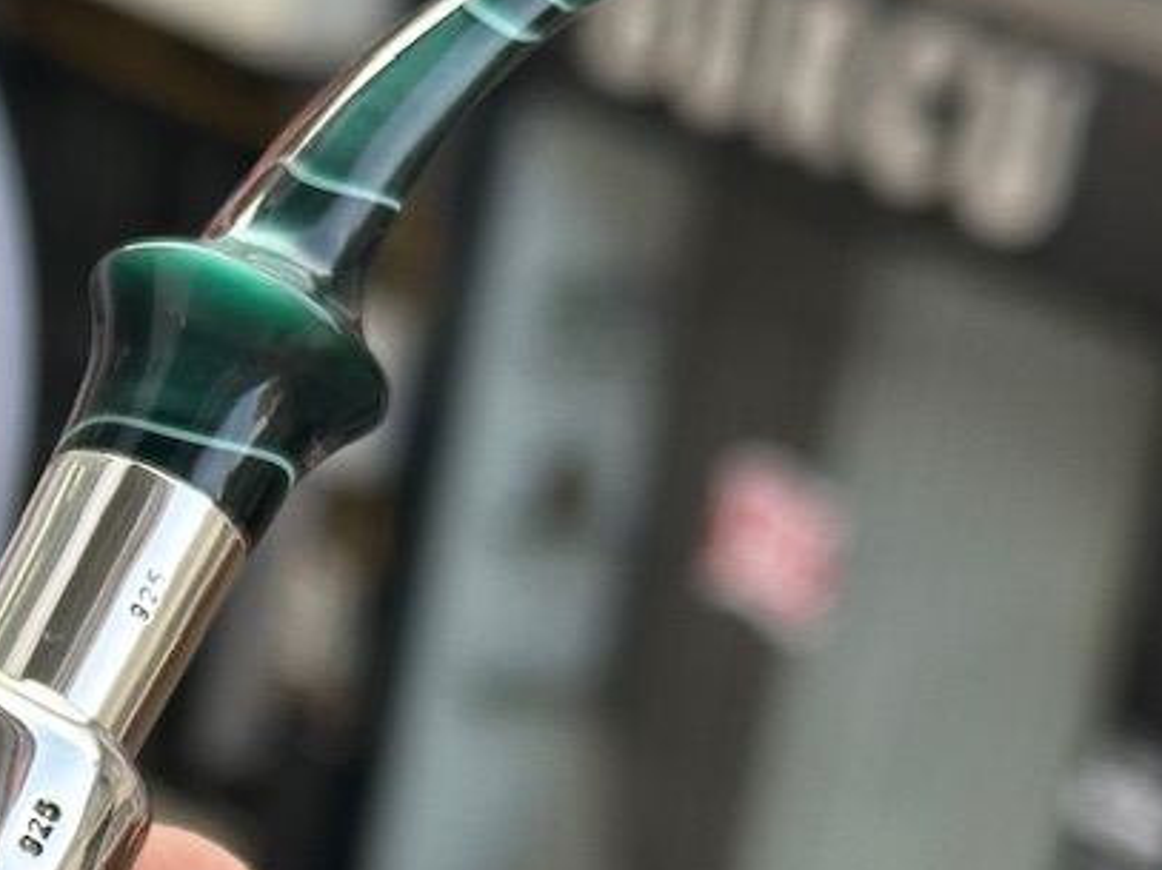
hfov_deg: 12.7
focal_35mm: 151
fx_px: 5067
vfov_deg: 9.7
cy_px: 973
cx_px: -314
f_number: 1.78
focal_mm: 6.86
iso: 64
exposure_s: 1/292
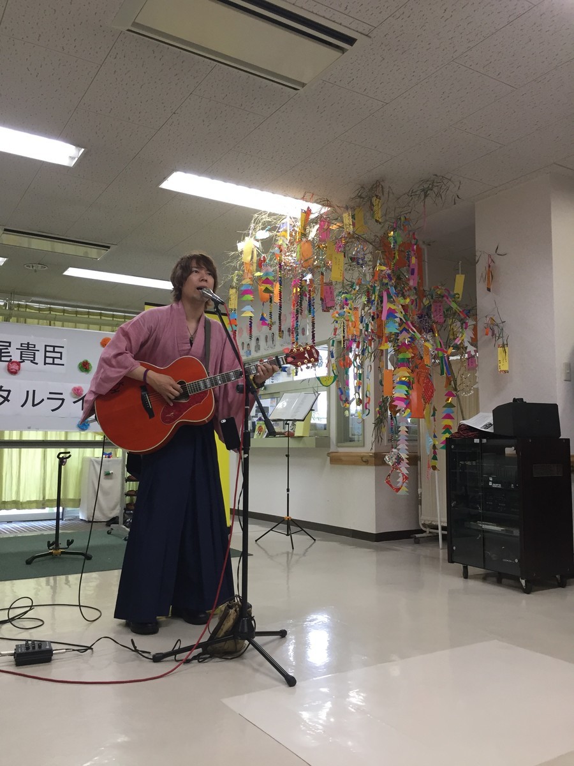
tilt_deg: +6.0
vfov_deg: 61.7
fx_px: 641
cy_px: 383
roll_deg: +0.7
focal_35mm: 29
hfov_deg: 48.2
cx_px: 287
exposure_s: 1/33
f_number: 2.2
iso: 64
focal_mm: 4.15
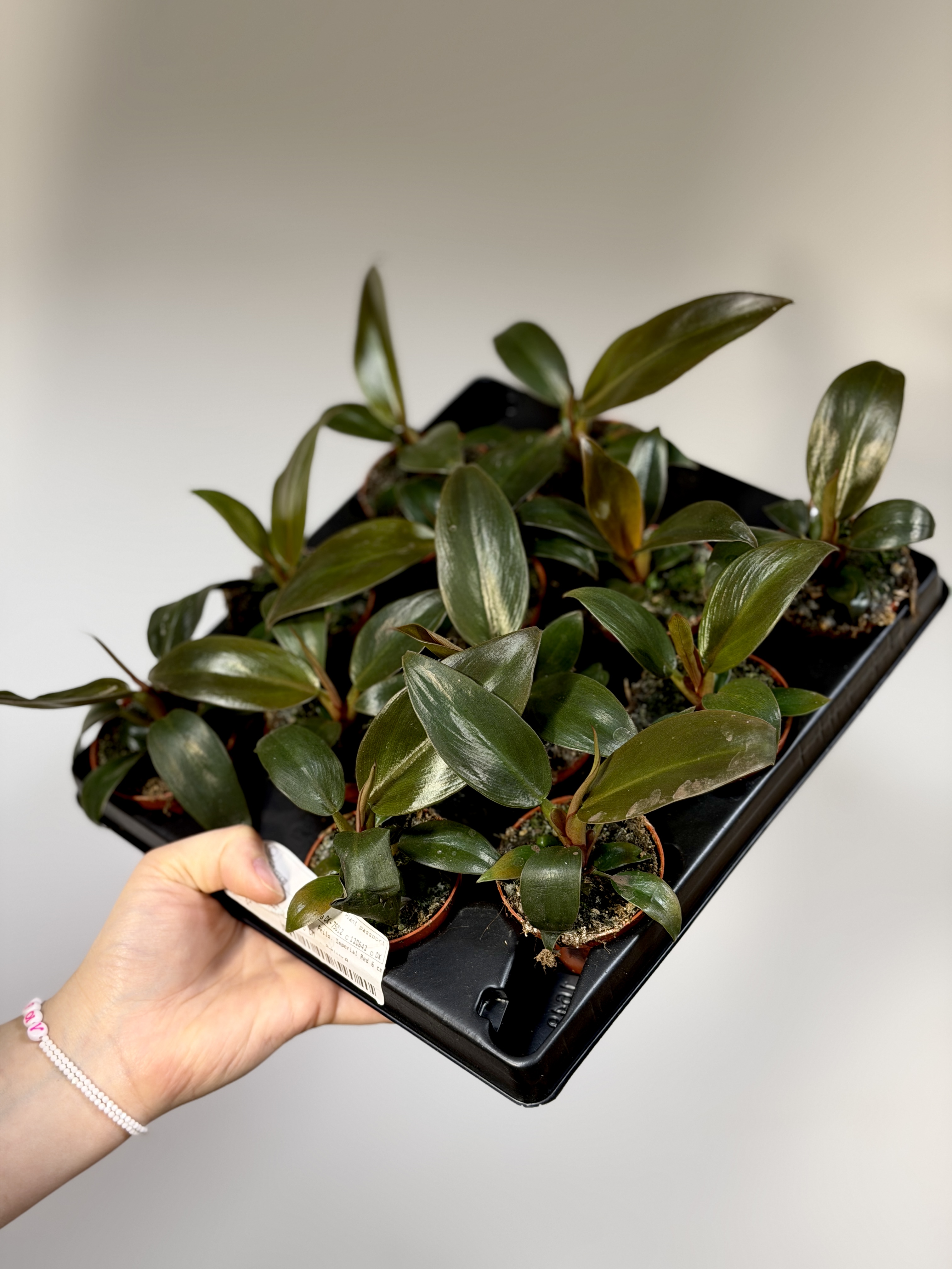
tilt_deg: -5.2
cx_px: 476
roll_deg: +0.7
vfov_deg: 39.7
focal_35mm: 48
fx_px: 1760
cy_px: 634
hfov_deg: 30.3
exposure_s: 1/50
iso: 100
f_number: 1.78
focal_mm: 6.76
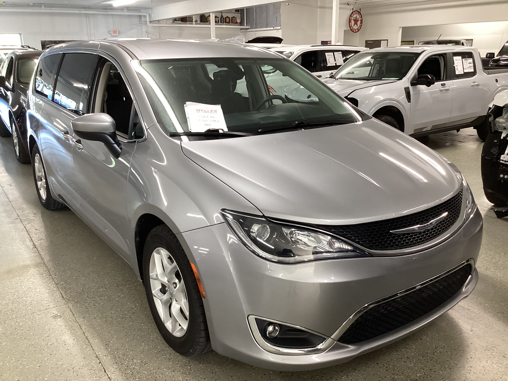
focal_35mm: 31
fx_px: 455
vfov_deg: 45.4
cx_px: 254
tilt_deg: -17.5
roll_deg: +0.6
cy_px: 190
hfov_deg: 58.4
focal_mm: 3.3
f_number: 2.4
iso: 160
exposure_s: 1/50
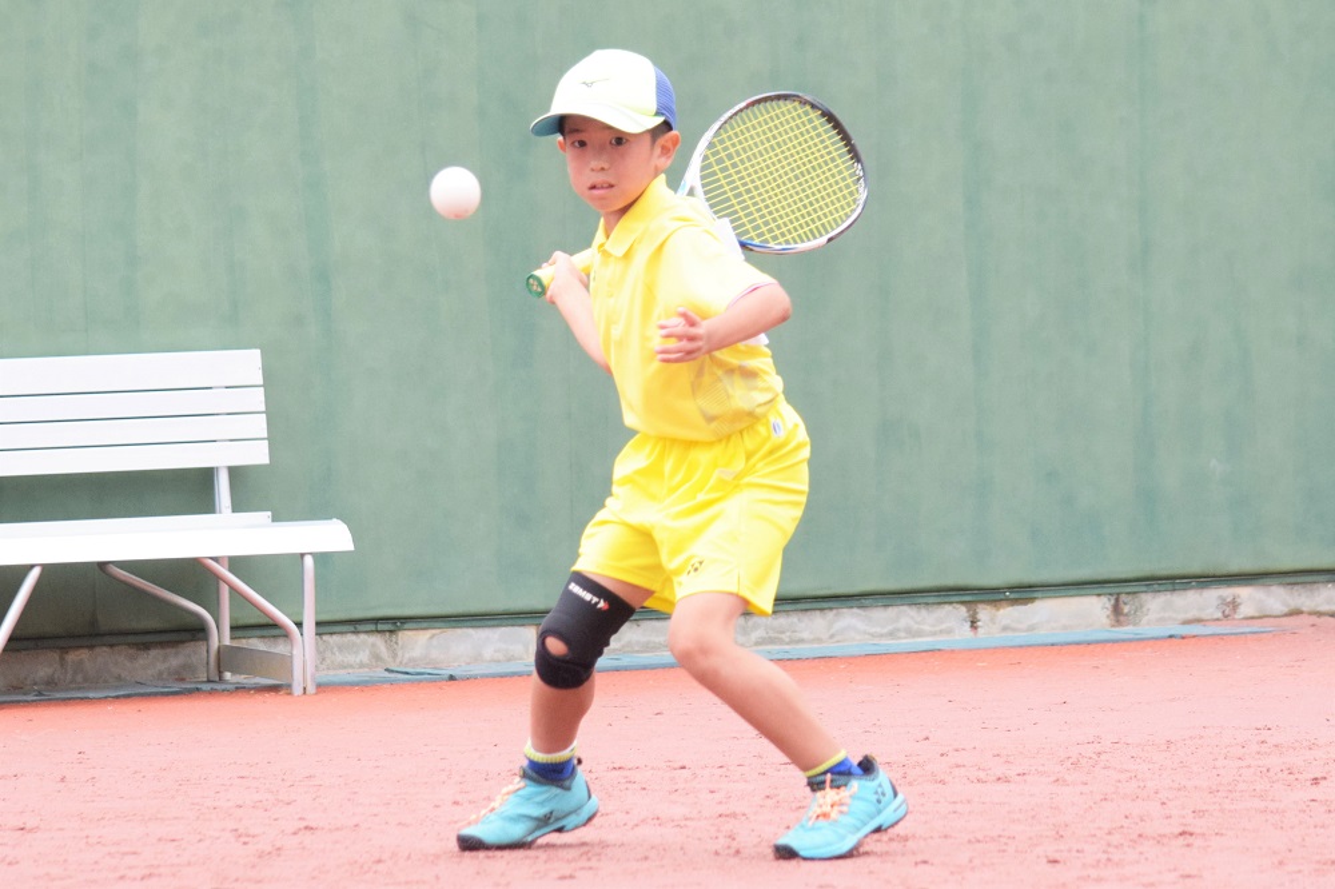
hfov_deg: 12.5
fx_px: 6116
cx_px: 668
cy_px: 444
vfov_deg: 8.3
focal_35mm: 165
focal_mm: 110
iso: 1250
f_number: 4.8
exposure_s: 1/1250
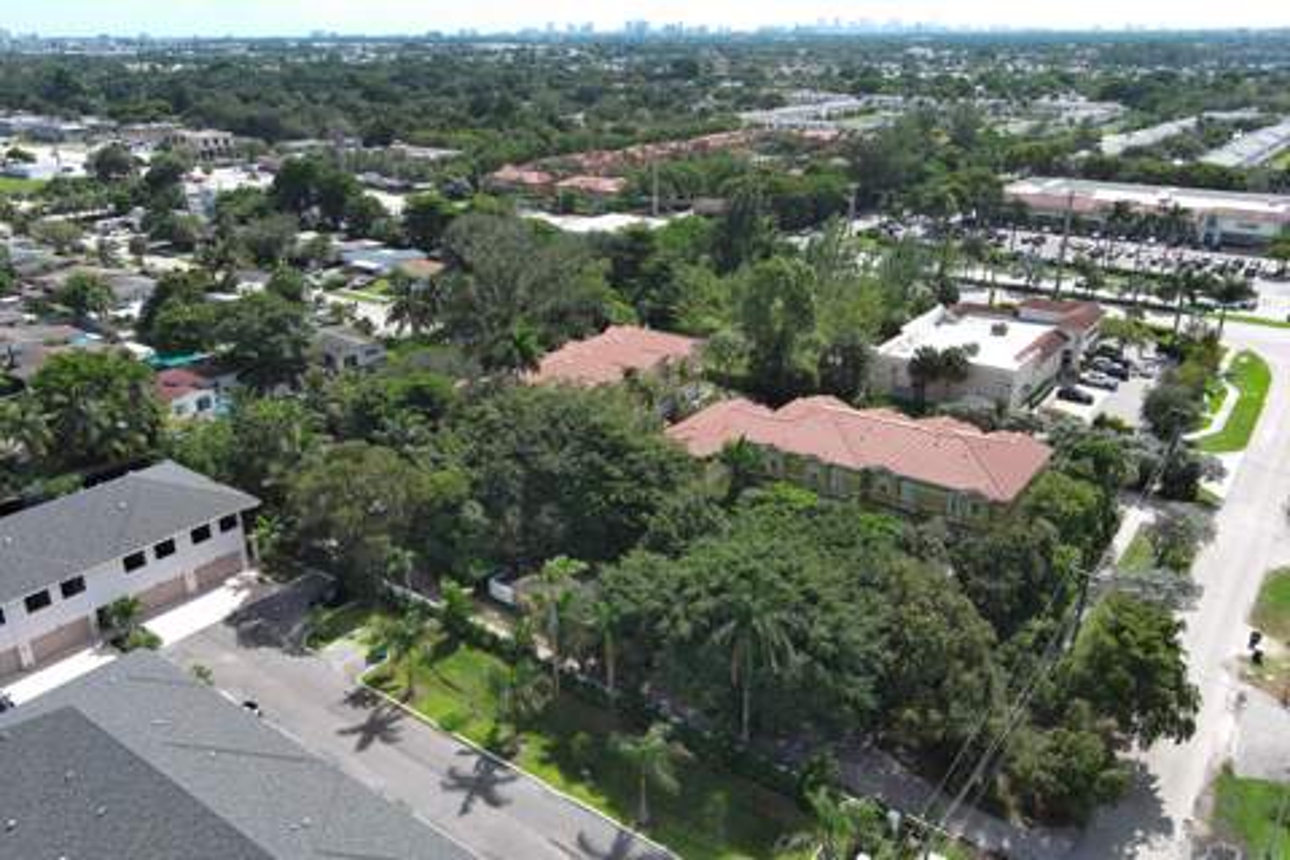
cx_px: 645
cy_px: 430
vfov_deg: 45.0
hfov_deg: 63.7
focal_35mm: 29
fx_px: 1039
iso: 100
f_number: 2.8
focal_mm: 10.57
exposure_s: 1/875
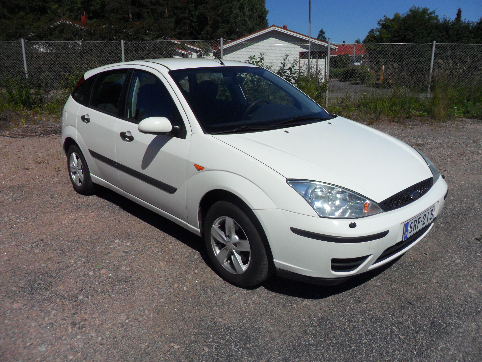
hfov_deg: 65.3
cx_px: 241
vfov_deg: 51.4
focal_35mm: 27
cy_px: 181
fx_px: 376
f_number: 8.9
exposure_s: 1/750
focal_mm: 4.9
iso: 80
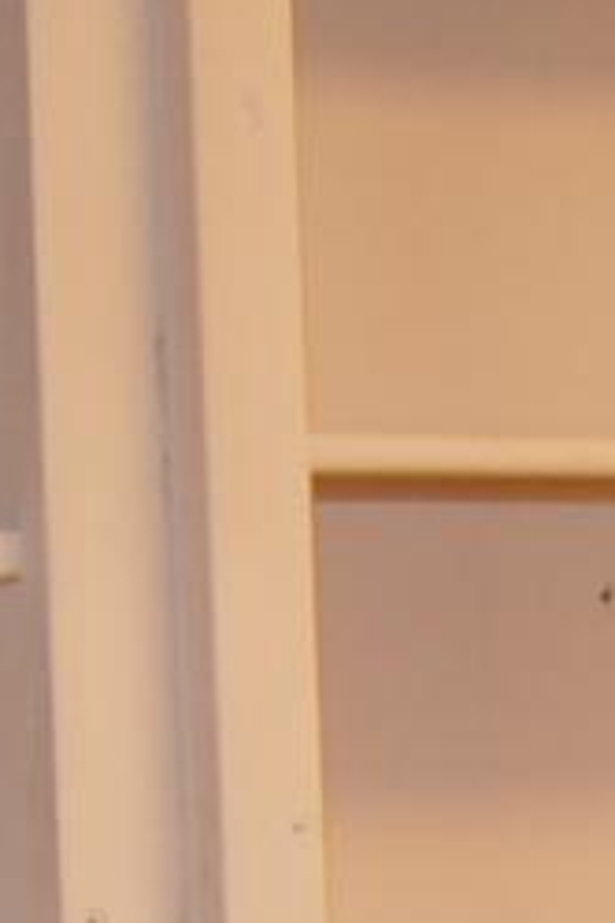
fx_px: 5688
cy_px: 1650
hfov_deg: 5.8
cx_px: 1686
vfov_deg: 8.9
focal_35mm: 222
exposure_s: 1/160
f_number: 4
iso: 400
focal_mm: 18
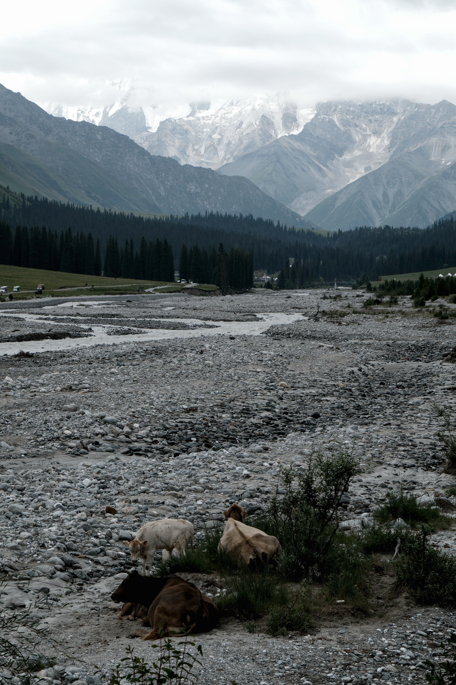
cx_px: 228
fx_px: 1672
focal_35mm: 88
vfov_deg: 23.1
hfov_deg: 15.5
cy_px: 342
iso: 125
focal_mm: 58.6
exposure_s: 1/60
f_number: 10
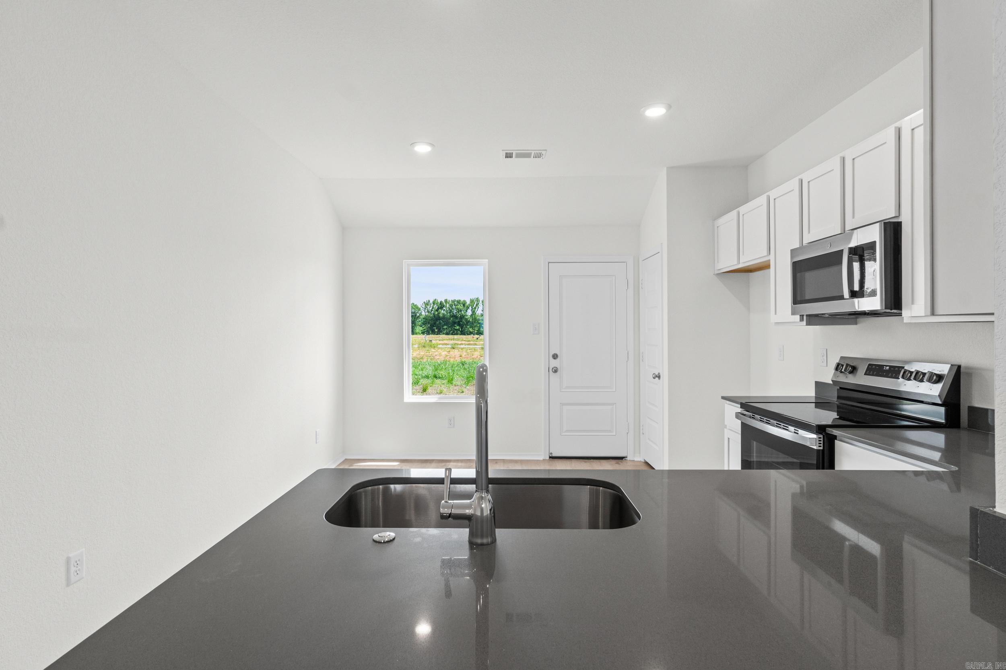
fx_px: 503
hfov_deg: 90.0
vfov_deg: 67.4
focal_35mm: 18
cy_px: 335
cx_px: 503
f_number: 9
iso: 250
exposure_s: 1/10
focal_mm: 12
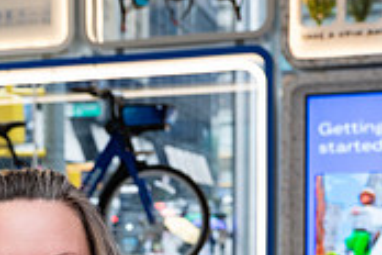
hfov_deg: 16.8
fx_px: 1252
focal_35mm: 118
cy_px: 372
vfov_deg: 11.2
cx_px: -43
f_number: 4
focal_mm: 32.5
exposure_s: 1/160
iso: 500
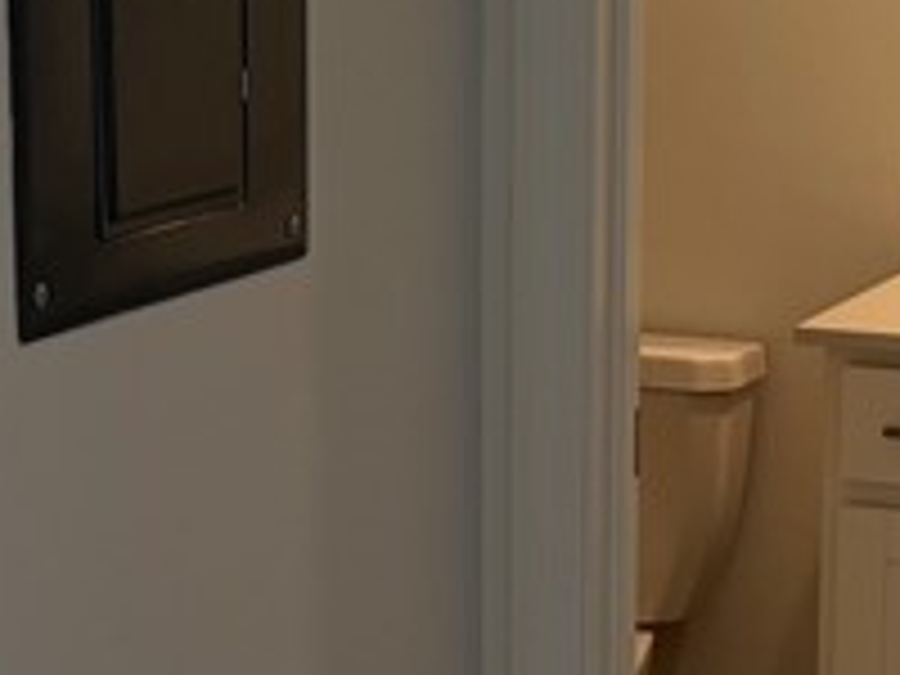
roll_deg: -0.6
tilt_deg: -11.4
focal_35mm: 123
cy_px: 436
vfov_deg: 12.0
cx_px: 526
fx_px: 3198
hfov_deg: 16.0
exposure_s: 1/120
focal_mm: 6.76
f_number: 1.78
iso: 125
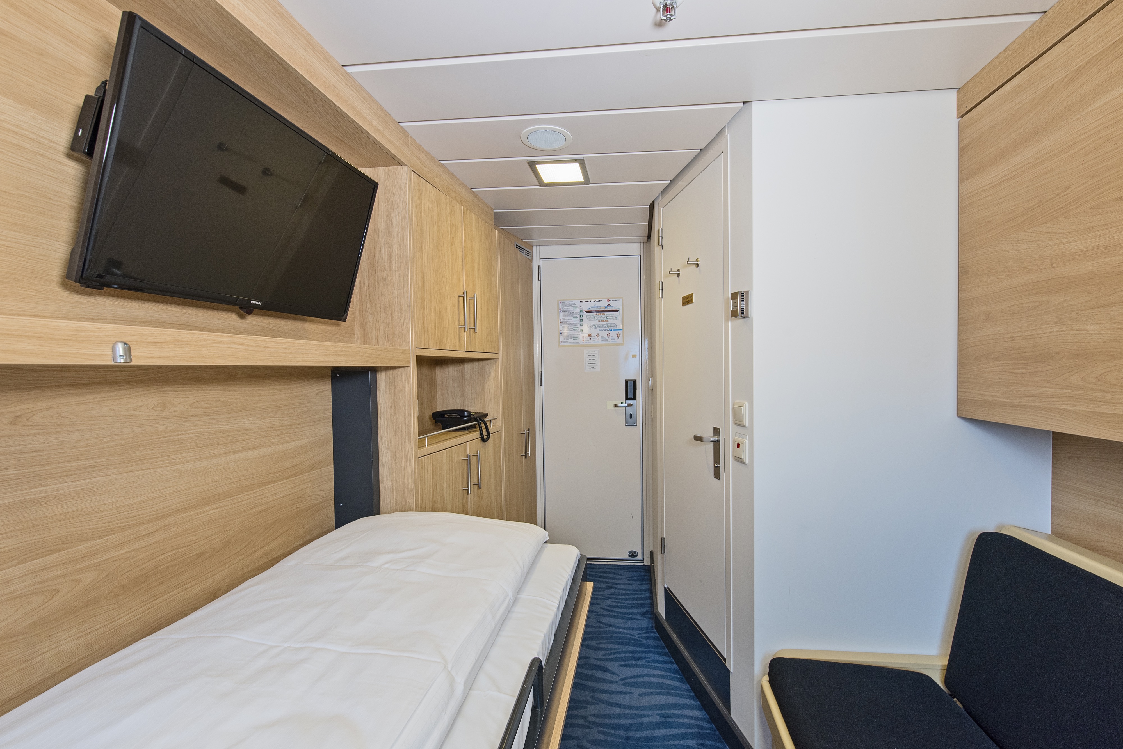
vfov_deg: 77.4
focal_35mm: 15
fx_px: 468
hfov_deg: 100.4
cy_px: 374
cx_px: 562
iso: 400
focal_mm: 15
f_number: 6.3
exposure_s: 1/10
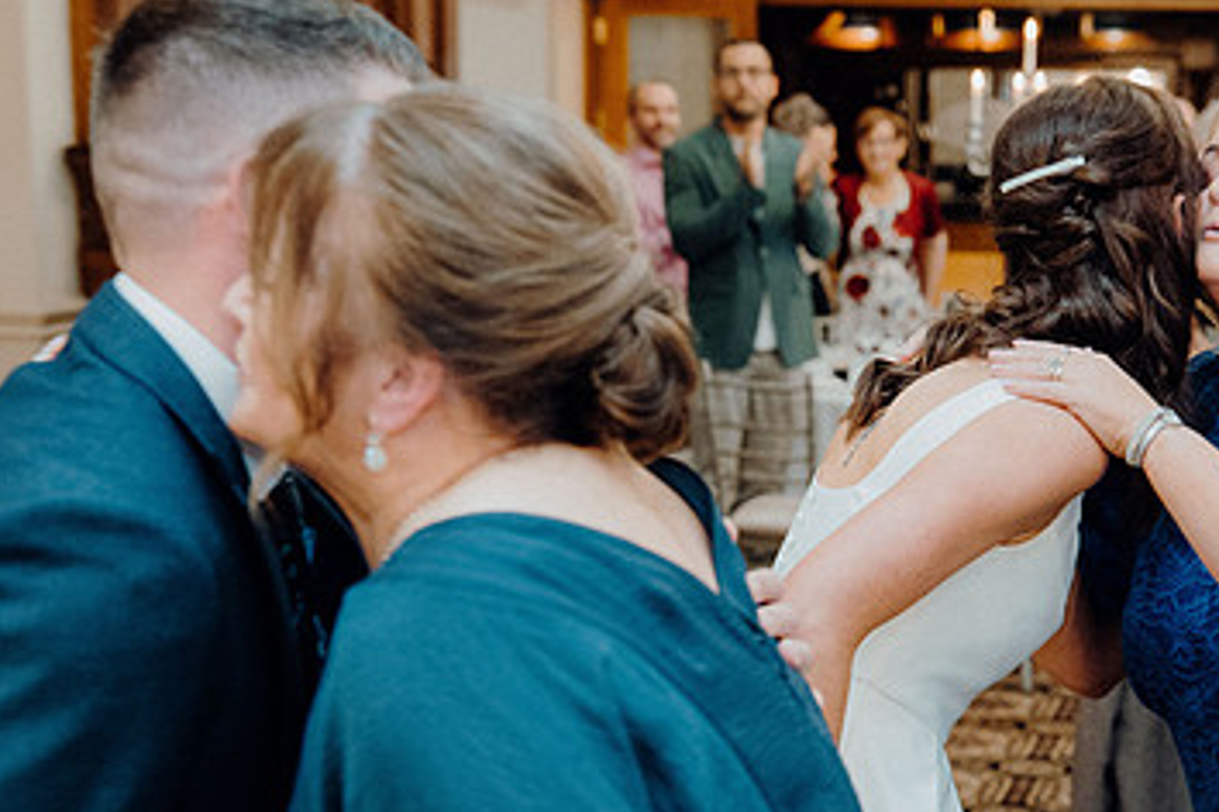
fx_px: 2607
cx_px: 909
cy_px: 545
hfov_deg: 26.0
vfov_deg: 17.7
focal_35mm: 77
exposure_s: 1/160
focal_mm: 47
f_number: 3.5
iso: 3200
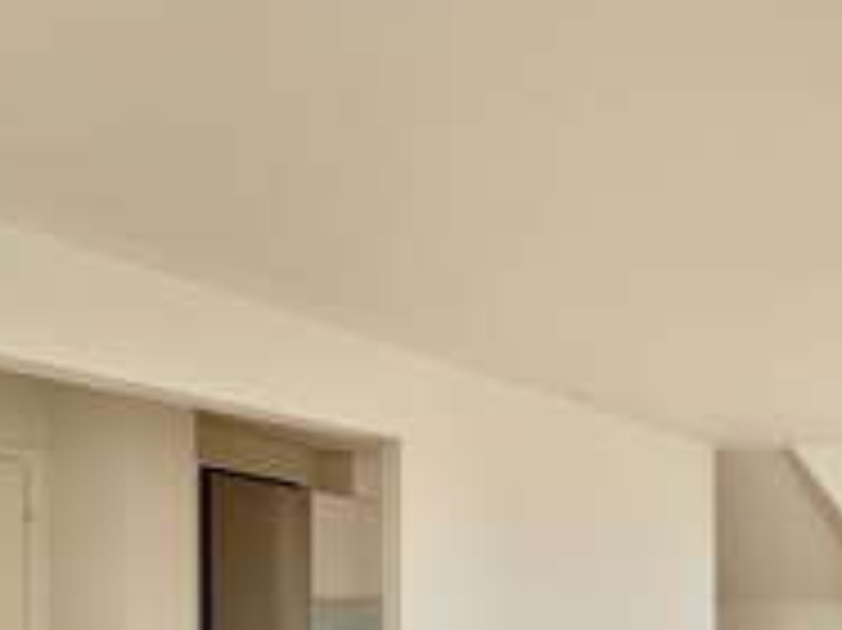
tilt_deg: +0.3
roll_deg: +0.2
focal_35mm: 28
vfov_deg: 43.5
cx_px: 714
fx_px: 681
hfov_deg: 57.0
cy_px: 612
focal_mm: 2.22
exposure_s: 1/200
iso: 40
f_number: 2.2
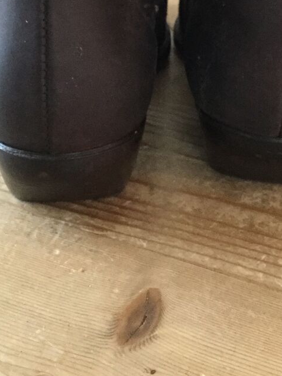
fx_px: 706
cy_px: 48
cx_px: 161
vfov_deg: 28.8
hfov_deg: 22.6
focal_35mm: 65
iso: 250
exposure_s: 1/17
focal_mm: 3.3
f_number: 2.4
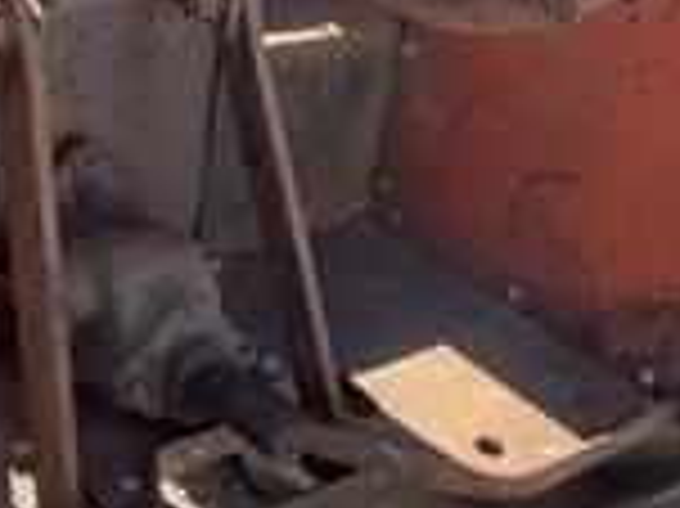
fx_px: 1511
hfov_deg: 25.3
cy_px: 553
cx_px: 365
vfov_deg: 18.4
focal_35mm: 77
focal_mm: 3
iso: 25
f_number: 1.8
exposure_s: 1/324
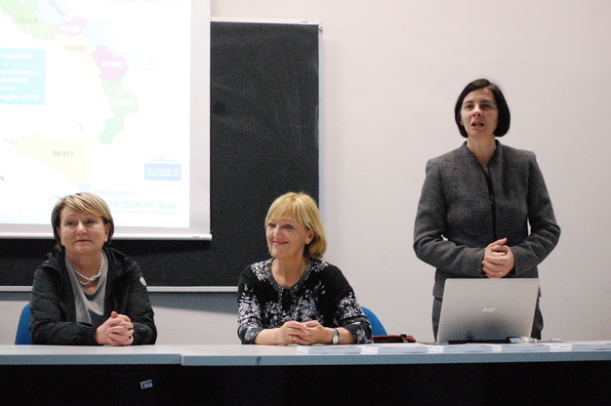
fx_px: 1399
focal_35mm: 82
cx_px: 306
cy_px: 203
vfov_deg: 16.5
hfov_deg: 24.6
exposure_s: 1/80
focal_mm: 55
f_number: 4.5
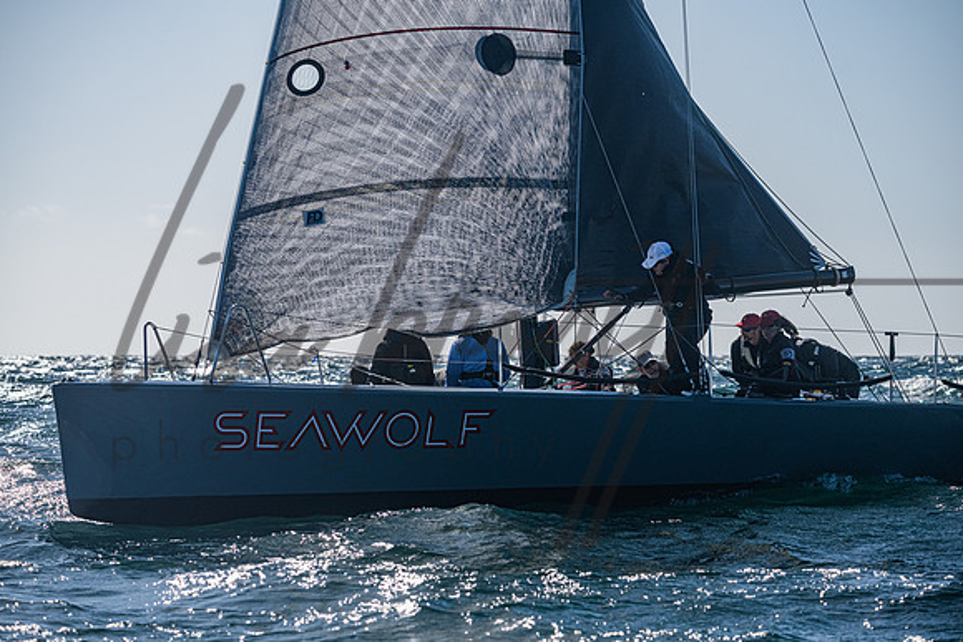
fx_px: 5196
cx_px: 482
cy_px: 321
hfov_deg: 10.6
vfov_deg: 7.1
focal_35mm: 194
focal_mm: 185
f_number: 6.3
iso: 320
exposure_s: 1/5000
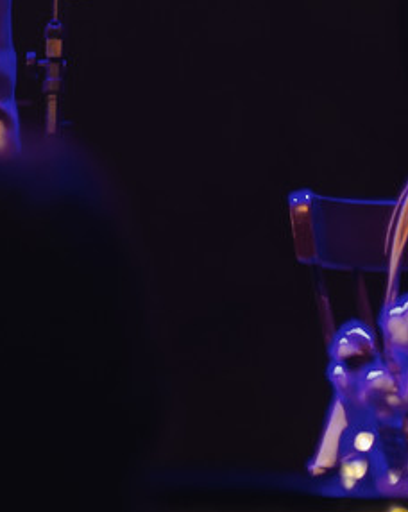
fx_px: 3691
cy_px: -177
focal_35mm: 244
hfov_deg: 6.3
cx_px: -63
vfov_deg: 7.8
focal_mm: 62
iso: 1000
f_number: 3.2
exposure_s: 1/60
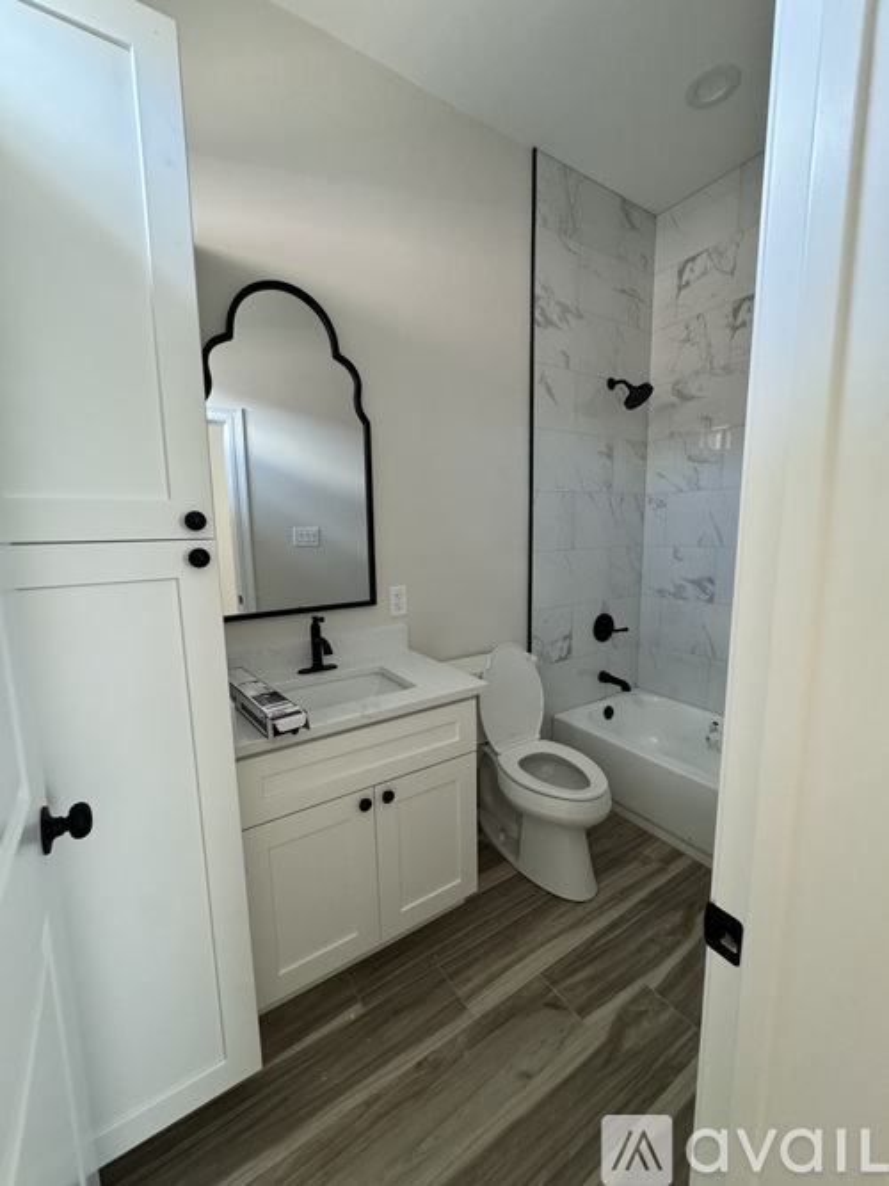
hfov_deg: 85.7
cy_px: 593
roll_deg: +3.7
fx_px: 480
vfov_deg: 102.1
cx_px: 444
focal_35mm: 14
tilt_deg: -5.8
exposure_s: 1/60
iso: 320
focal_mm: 2.22
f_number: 2.2
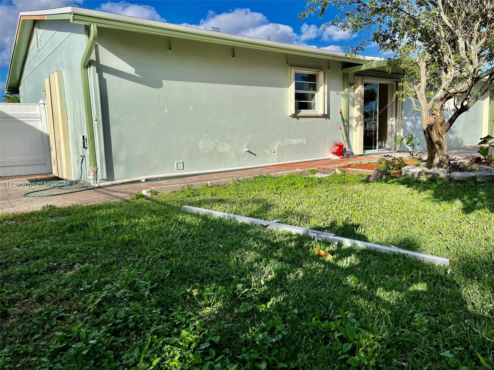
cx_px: 247
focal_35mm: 26
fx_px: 371
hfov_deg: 67.3
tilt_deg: -7.5
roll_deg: +1.9
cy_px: 185
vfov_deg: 53.1
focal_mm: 5.1
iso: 50
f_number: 1.6
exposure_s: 1/4484
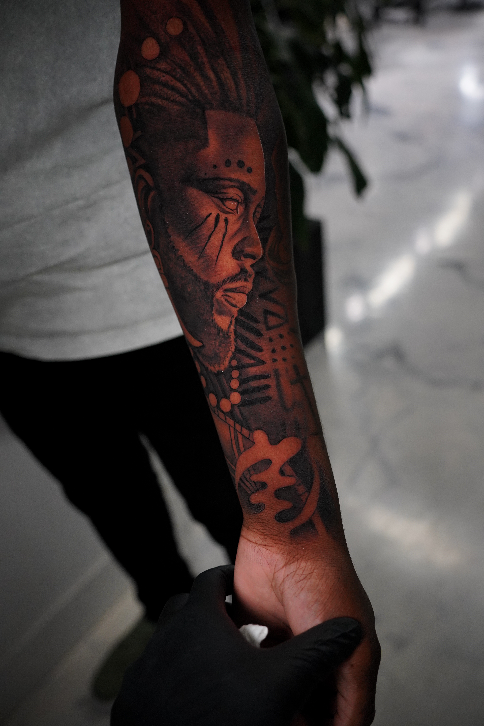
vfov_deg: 63.7
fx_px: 585
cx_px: 242
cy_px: 363
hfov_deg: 45.0
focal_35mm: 29
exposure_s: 1/320
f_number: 3.2
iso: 2000
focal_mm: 29
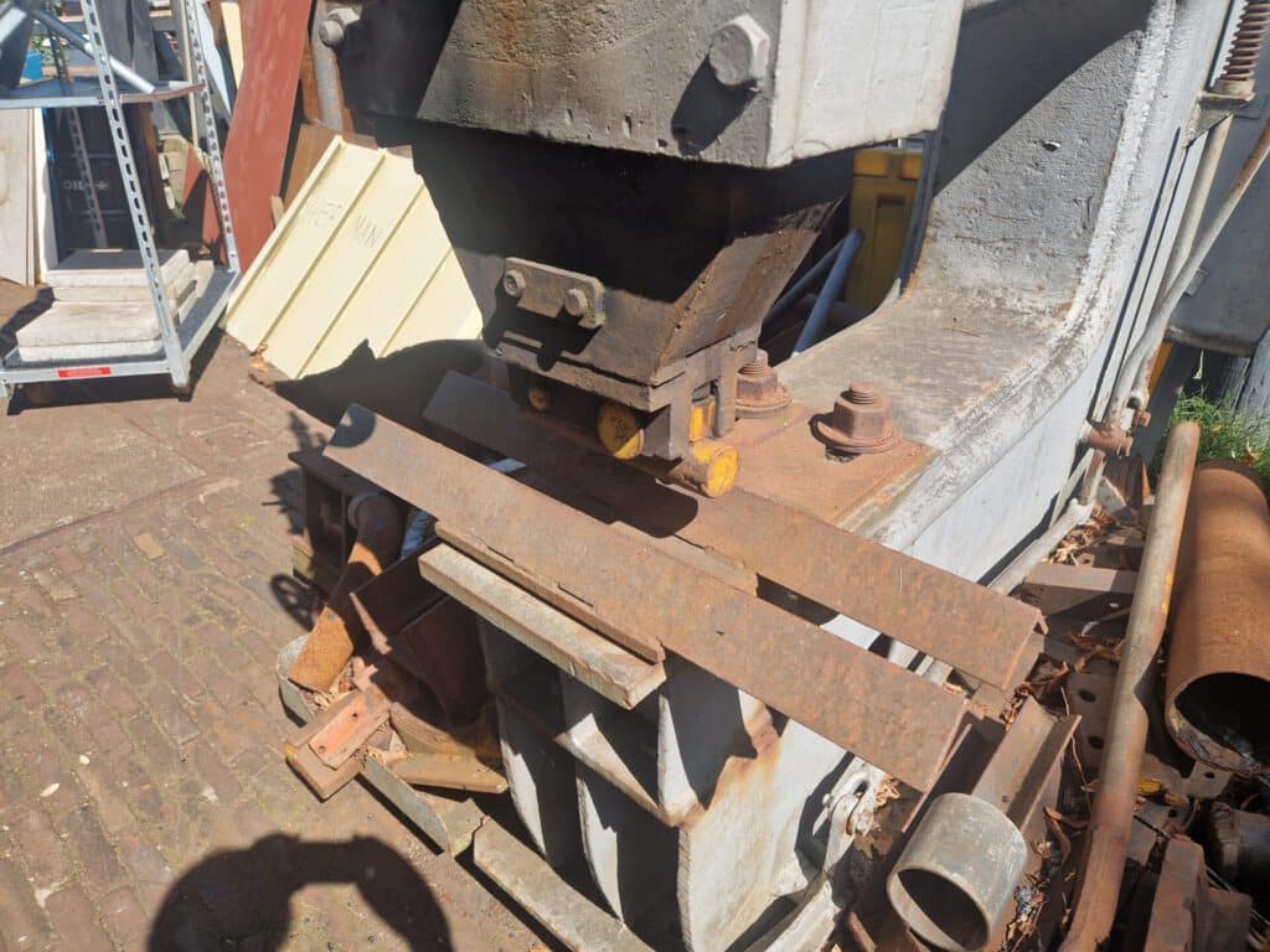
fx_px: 844
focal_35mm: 23
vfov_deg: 58.9
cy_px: 476
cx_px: 635
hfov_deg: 73.9
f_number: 1.8
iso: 50
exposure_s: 1/780
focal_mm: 5.4
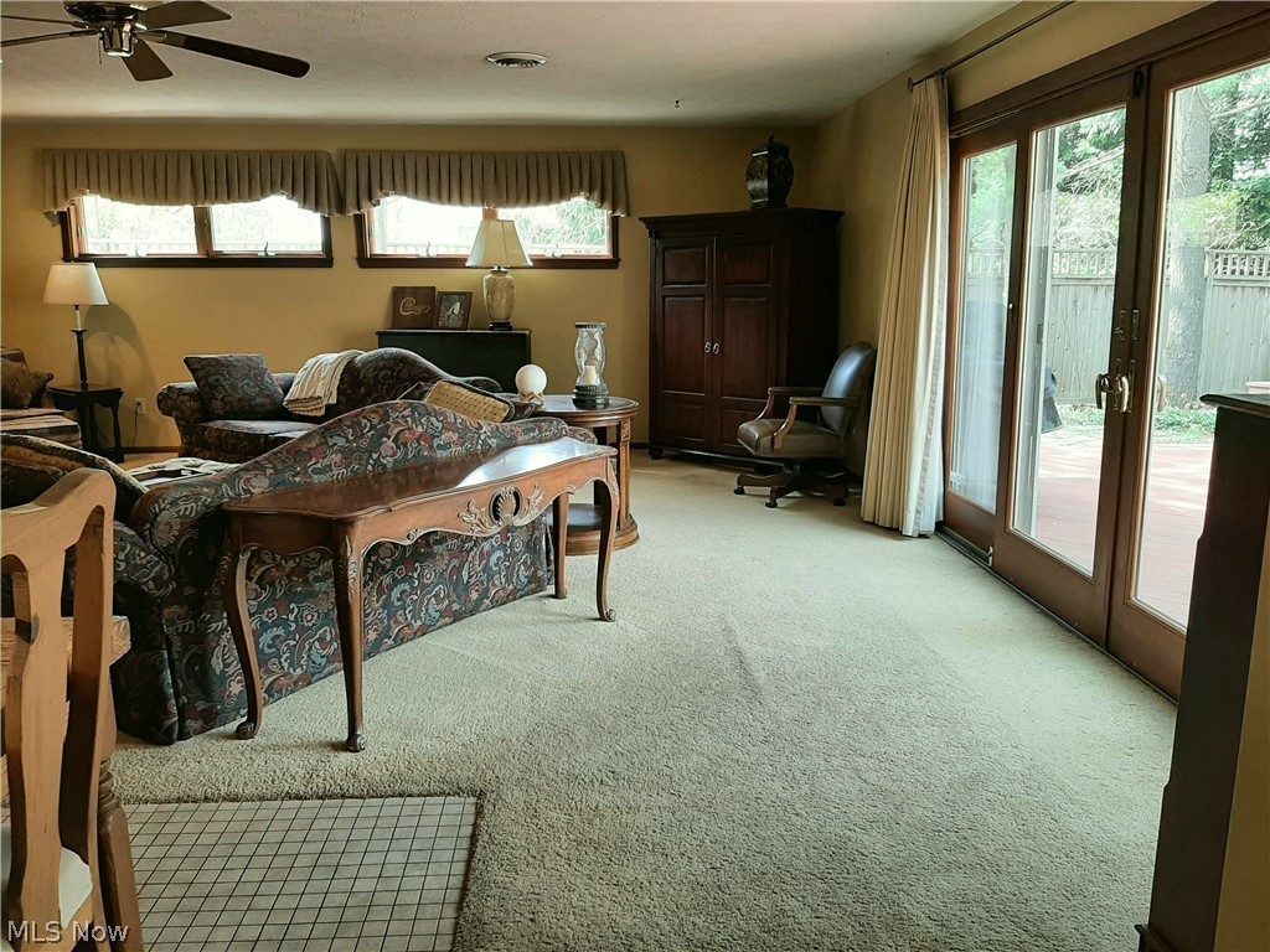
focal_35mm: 26
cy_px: 476
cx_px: 635
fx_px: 954
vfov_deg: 53.1
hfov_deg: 67.3
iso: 50
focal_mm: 3.93
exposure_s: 1/50
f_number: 1.7
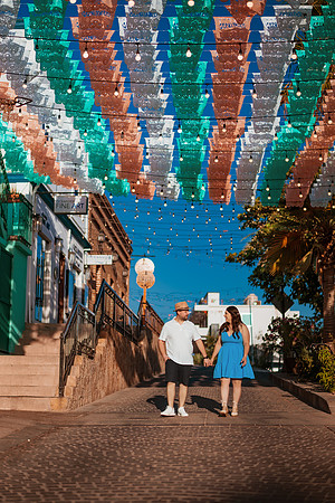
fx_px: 810
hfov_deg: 23.4
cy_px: 252
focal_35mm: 58
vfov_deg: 34.5
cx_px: 168
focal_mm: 58
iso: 50
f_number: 2
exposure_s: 1/8000
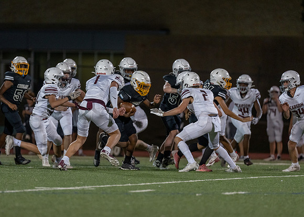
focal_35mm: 263
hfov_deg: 7.7
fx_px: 2269
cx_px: 125
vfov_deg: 5.5
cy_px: 123
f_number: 2.8
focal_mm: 200
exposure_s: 1/1000
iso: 2000
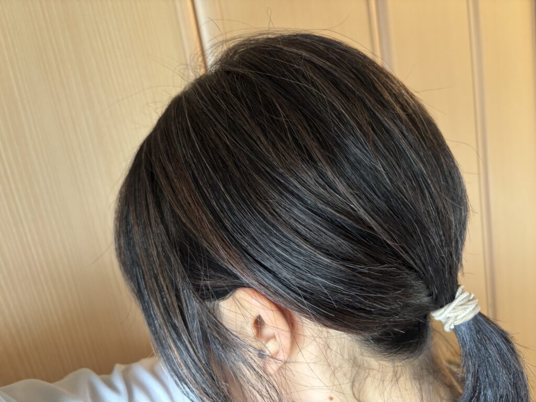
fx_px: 403
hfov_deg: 67.3
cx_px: 268
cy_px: 201
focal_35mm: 26
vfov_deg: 53.1
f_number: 1.6
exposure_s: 1/50
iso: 125
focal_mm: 5.96
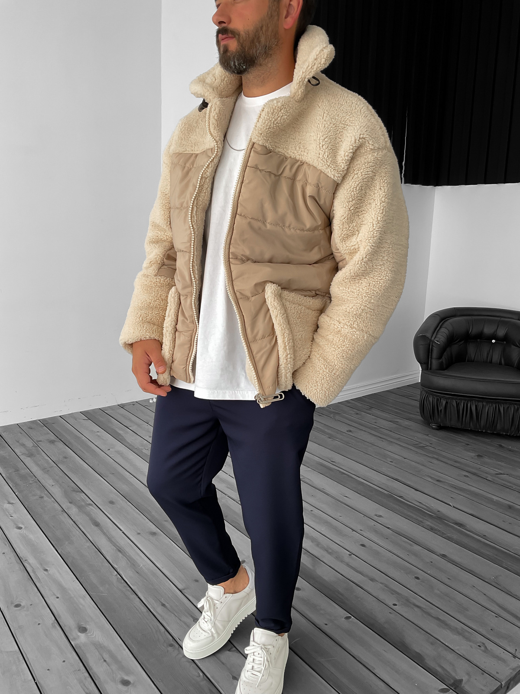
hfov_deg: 48.2
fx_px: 581
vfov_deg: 61.7
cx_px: 260
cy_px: 347
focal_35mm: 29
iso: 25
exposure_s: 1/120
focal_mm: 3
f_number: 1.8
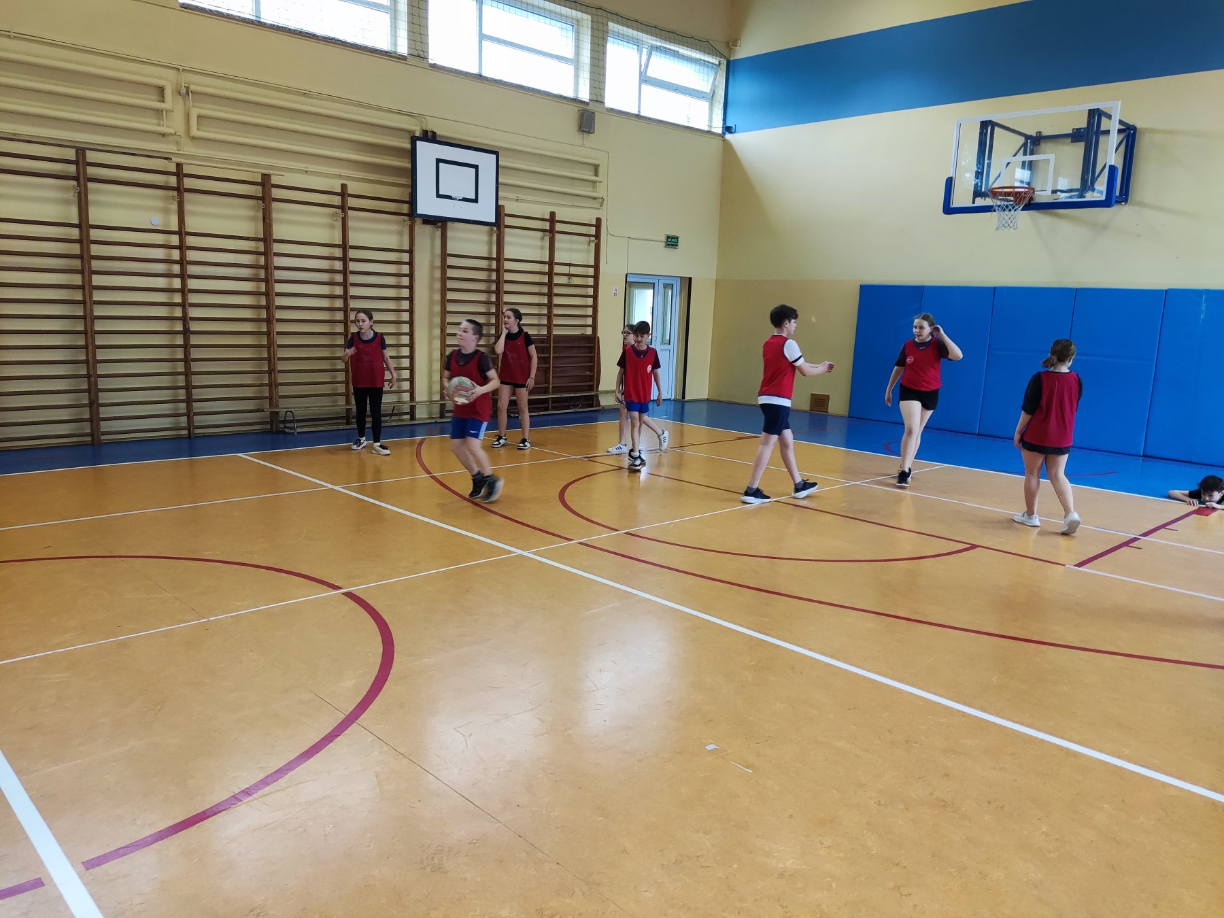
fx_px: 884
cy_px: 459
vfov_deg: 54.9
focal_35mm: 25
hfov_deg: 69.4
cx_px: 612
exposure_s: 1/100
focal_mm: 4.71
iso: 90
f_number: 1.79
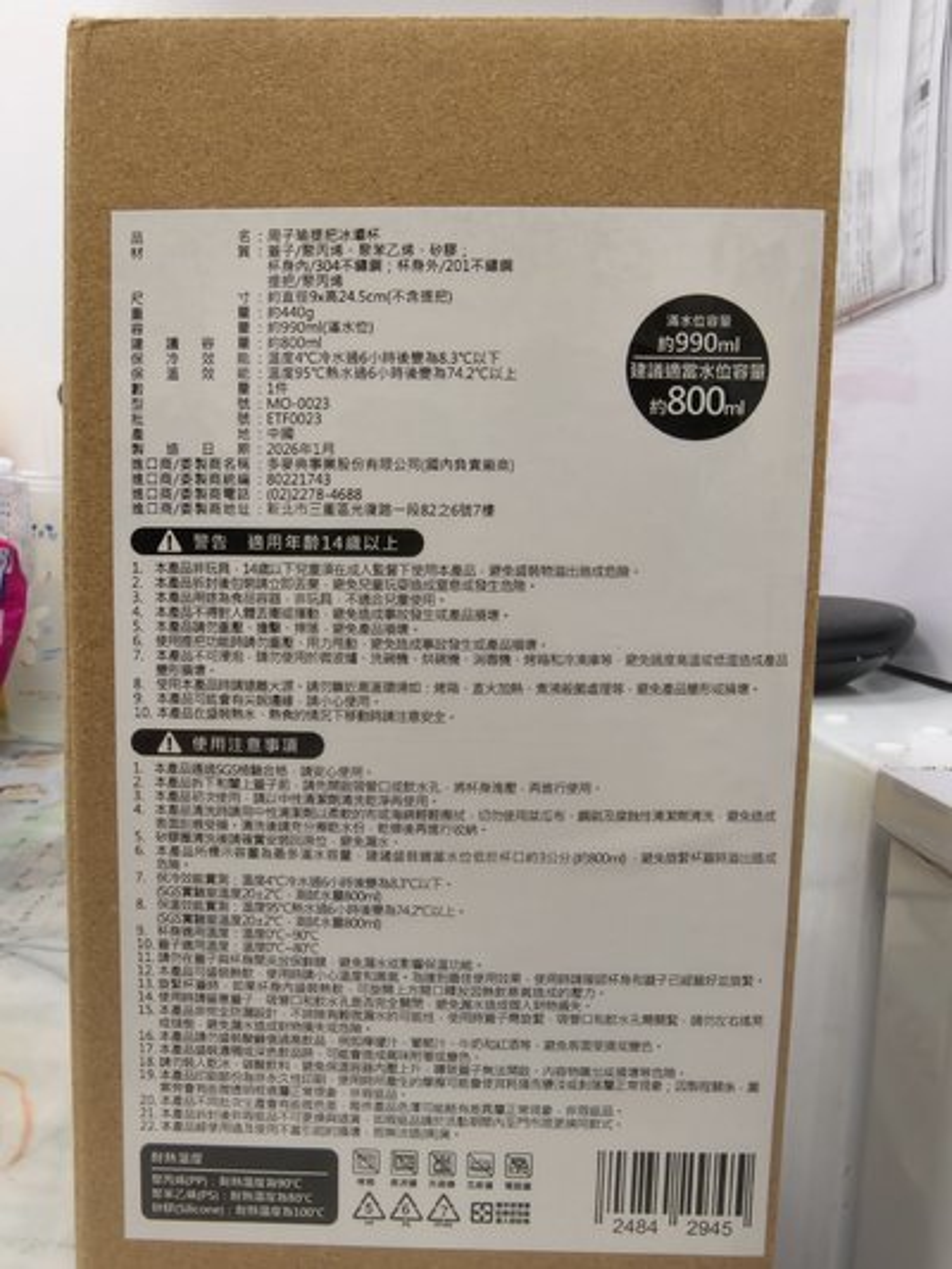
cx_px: 476
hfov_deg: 54.9
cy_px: 634
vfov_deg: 69.4
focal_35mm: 25
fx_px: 916
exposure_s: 1/30
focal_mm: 2.32
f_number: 2
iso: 619
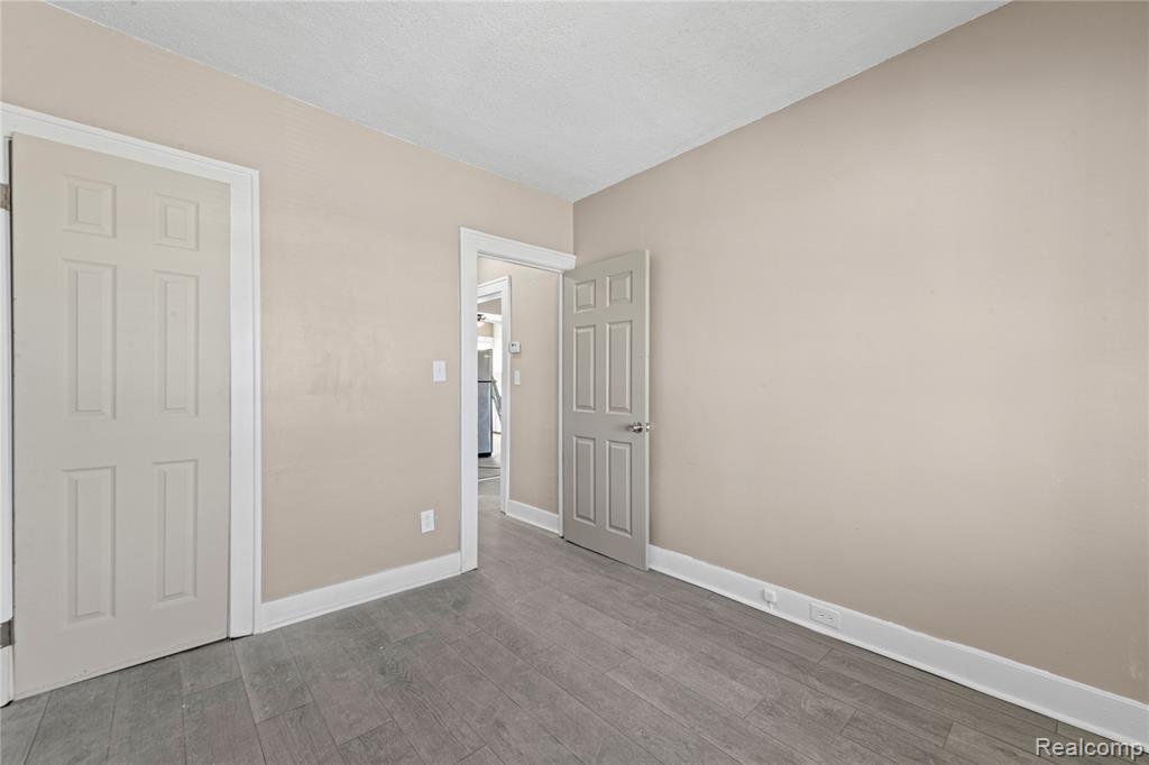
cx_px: 574
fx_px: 447
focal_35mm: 14
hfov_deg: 104.3
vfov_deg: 81.2
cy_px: 382
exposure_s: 1/4
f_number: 10
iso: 400
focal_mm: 14
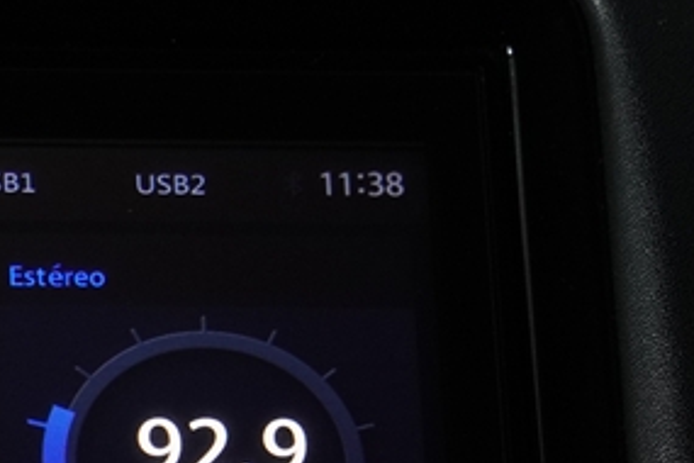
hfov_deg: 9.2
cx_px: -185
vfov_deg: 6.2
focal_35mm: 221
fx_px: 4256
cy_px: 457
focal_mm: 41
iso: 1250
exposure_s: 1/80
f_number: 2.8
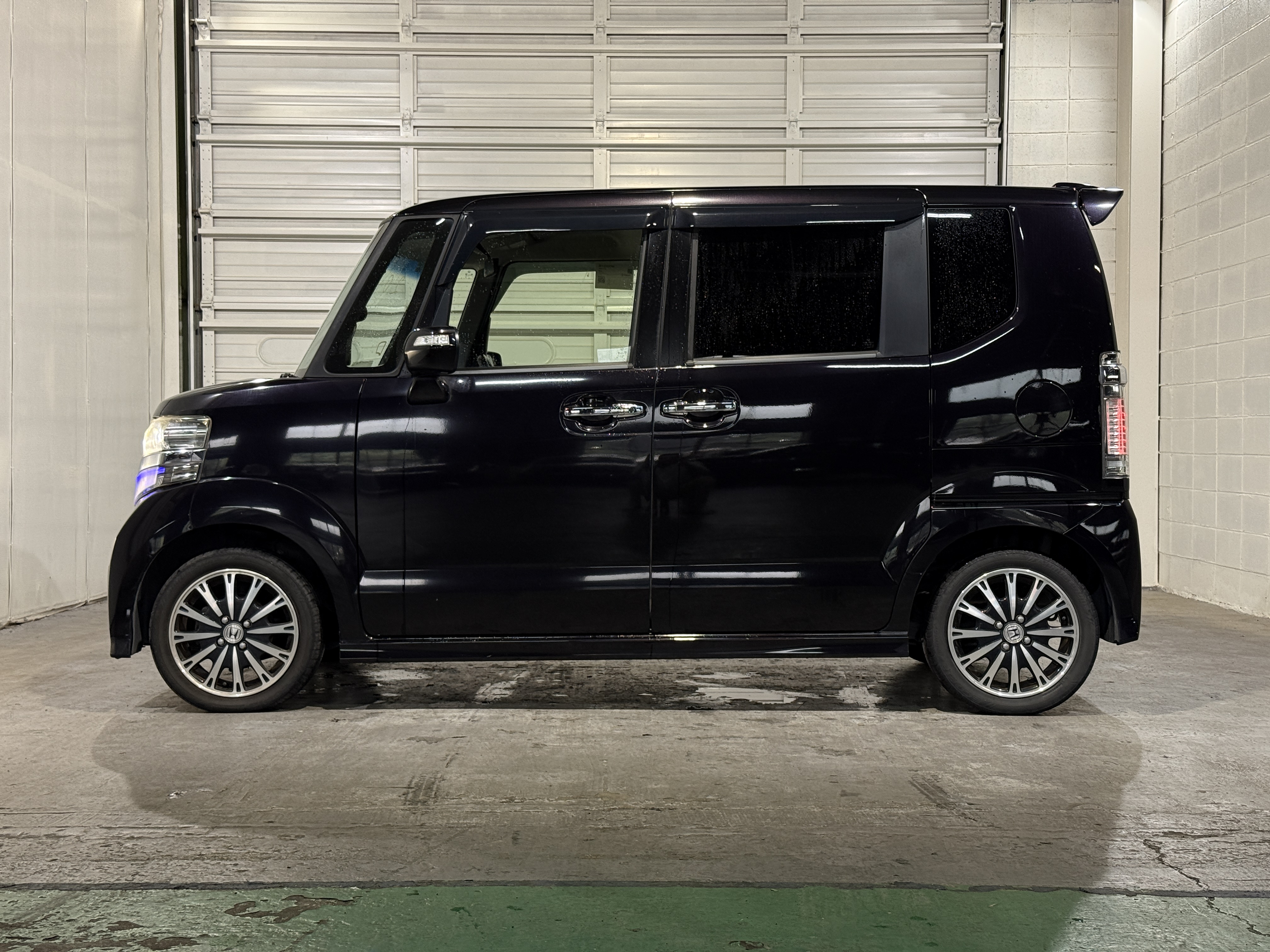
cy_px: 476
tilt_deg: -0.9
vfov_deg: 30.3
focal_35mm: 48
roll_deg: -0.2
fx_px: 1761
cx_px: 635
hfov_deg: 39.7
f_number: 1.78
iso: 200
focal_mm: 6.76
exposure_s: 1/40
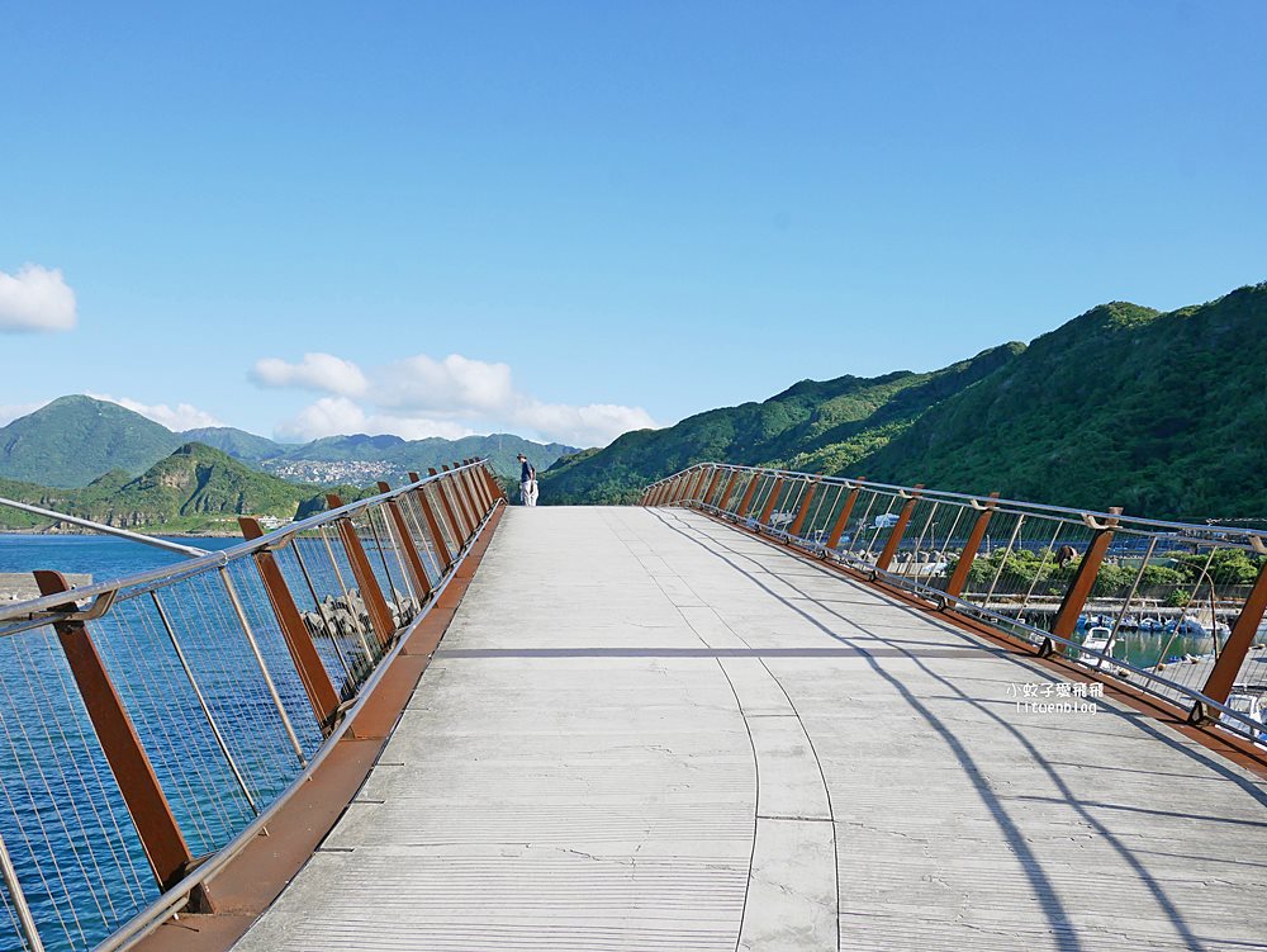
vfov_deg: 49.8
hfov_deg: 63.4
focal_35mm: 28
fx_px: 1025
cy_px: 476
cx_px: 634
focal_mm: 14
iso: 200
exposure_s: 1/1300
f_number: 4.5
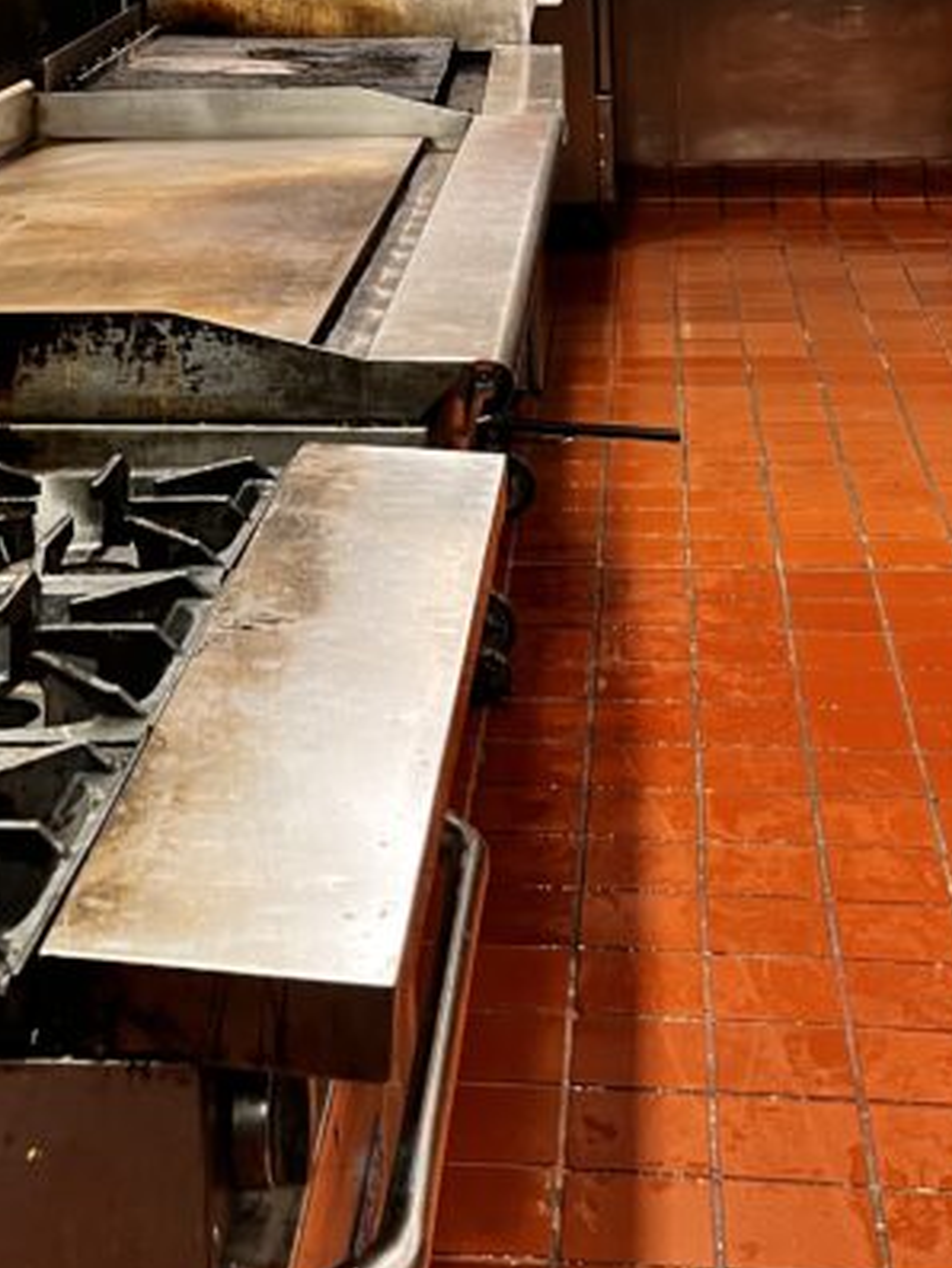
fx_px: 2456
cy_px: -121
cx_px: 332
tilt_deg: -2.9
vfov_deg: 26.7
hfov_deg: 21.9
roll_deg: +4.7
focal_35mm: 67
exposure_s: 1/60
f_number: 1.6
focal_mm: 5.1
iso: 125
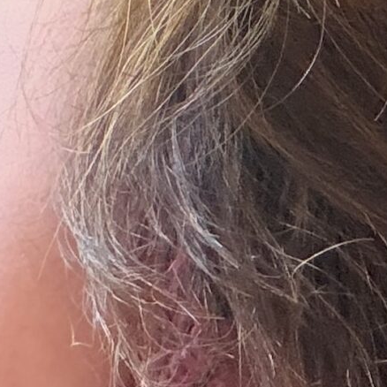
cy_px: -533
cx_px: 640
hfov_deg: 10.7
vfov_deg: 9.9
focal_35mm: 155
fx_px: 1961
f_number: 1.9
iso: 250
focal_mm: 2.71
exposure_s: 1/40
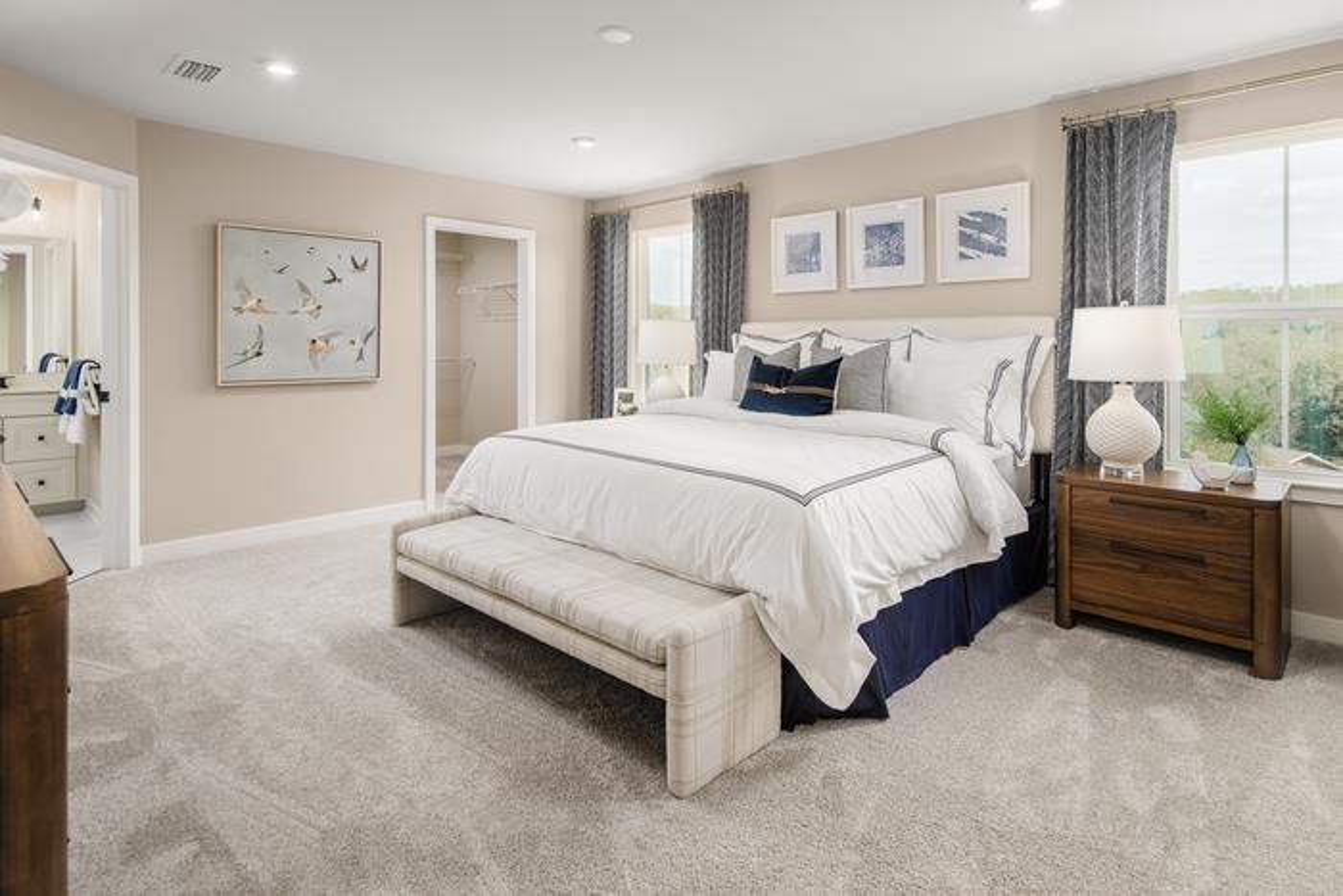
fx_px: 709
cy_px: 448
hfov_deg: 86.9
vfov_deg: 64.6
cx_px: 672
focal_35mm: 19
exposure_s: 1/200
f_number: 9
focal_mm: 19
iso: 200
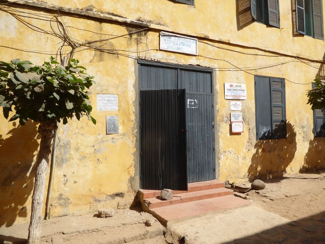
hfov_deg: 65.3
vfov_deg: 51.4
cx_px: 162
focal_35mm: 27
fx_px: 253
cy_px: 122
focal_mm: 4.7
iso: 80
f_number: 3.4
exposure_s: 1/800
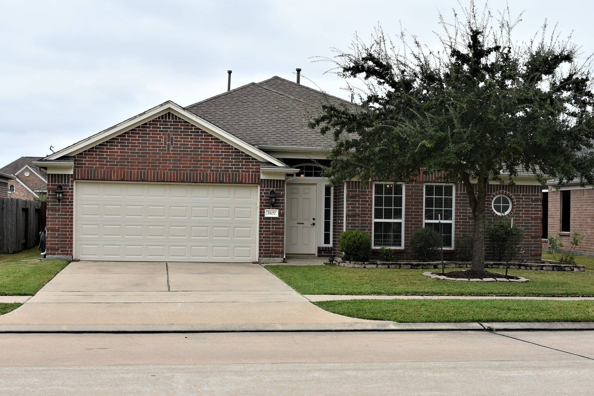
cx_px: 305
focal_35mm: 55
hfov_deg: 36.5
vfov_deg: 24.8
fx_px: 899
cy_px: 205
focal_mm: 35
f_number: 5.6
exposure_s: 1/125
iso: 100
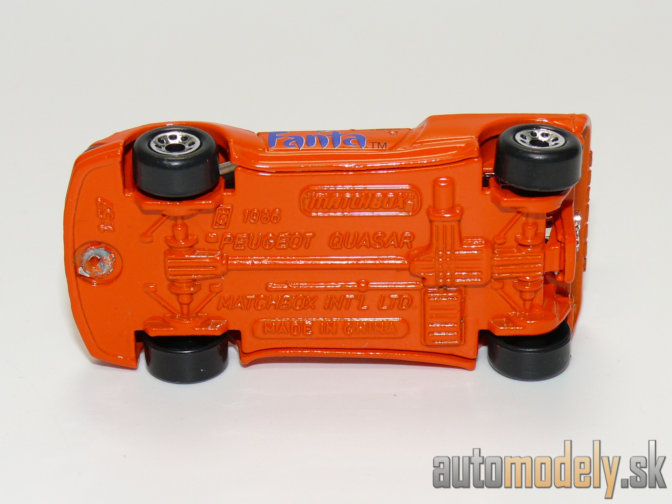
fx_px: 2000
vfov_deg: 14.4
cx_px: 336
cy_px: 252
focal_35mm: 103
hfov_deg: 19.1
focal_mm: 13.5
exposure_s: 1/30
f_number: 4
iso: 100
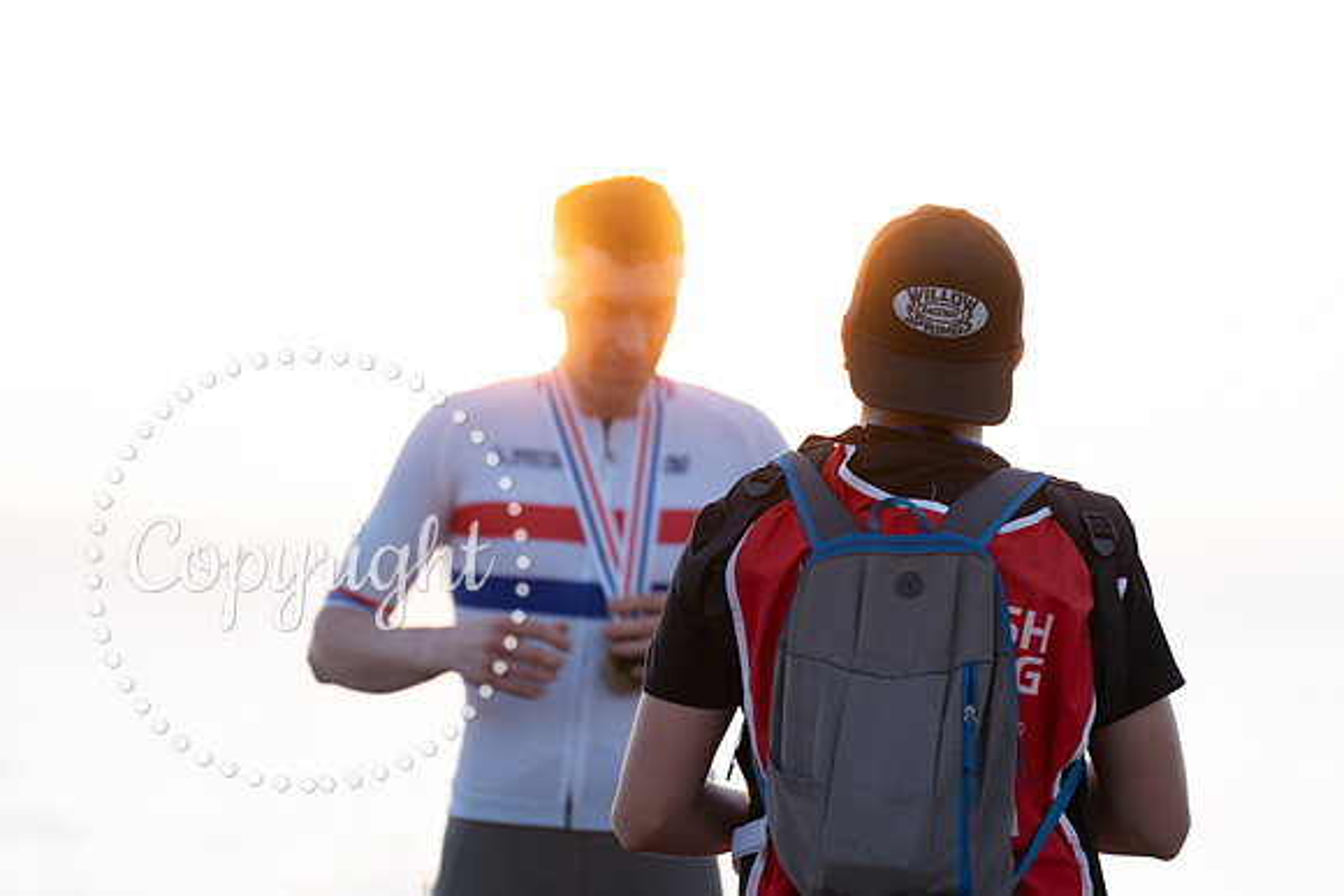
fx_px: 10715
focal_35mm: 287
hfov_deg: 7.2
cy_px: 253
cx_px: 964
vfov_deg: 4.8
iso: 200
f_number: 2.8
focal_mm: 200
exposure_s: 1/200
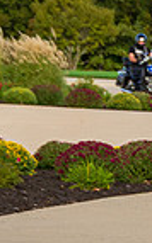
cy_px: 151
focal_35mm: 386
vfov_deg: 5.4
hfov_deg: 3.3
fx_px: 2566
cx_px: 424
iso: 400
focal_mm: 56
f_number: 10
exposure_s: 1/400
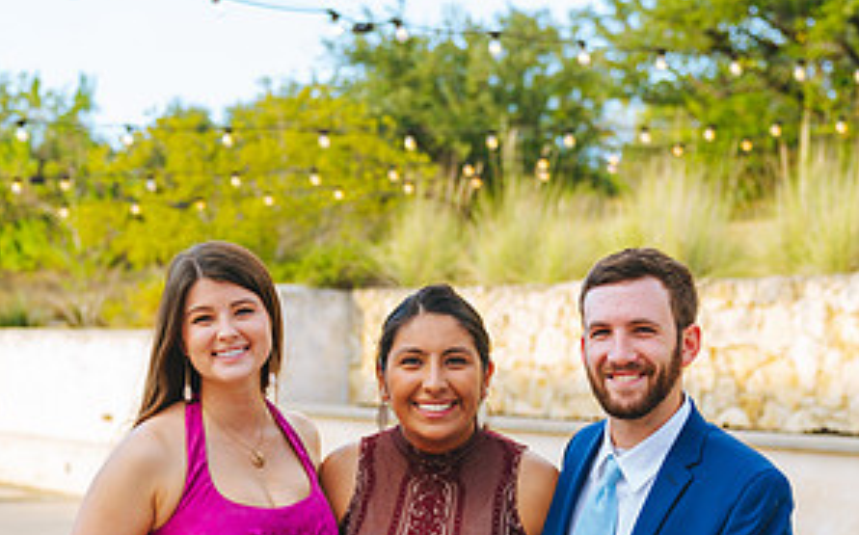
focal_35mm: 68
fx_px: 1590
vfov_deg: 18.6
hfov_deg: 30.2
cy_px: 535
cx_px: 428
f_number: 2.8
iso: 50
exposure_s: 1/125
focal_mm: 44
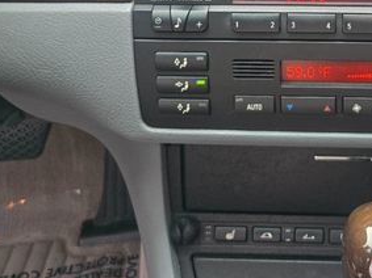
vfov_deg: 26.4
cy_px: -5
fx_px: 559
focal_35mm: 52
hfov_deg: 34.9
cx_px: 329
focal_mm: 6.3
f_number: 1.7
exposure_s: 1/180
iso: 125
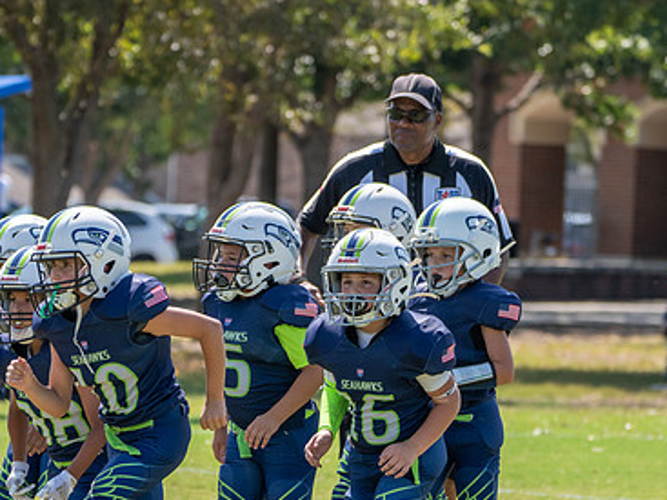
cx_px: 243
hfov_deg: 4.7
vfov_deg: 3.5
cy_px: 438
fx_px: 8186
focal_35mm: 425
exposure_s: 1/1000
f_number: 5.6
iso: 320
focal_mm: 192
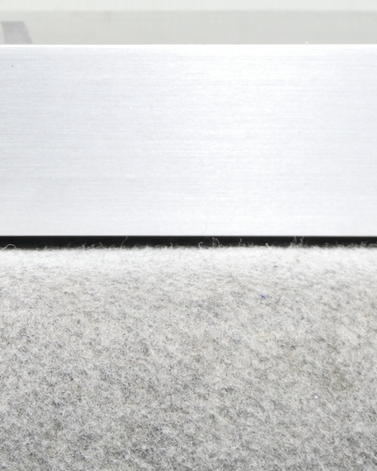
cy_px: 160
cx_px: 17
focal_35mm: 157
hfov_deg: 9.8
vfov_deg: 12.3
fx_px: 2188
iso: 200
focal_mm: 16.1
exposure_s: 1/6
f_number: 4.9
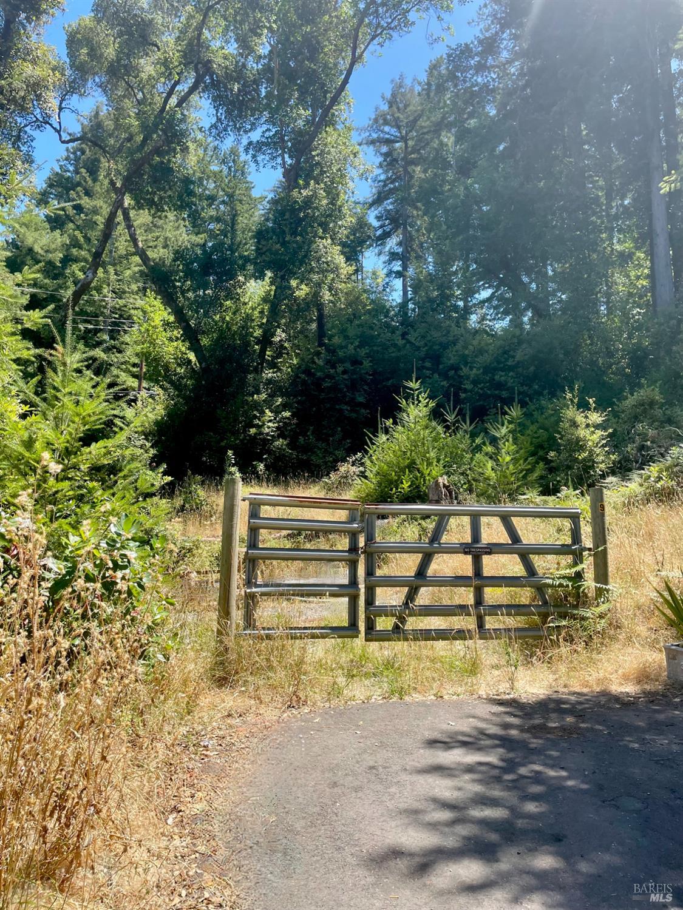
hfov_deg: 53.1
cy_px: 455
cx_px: 342
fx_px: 684
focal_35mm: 26
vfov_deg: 67.3
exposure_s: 1/1383
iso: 32
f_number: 1.6
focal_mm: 4.2
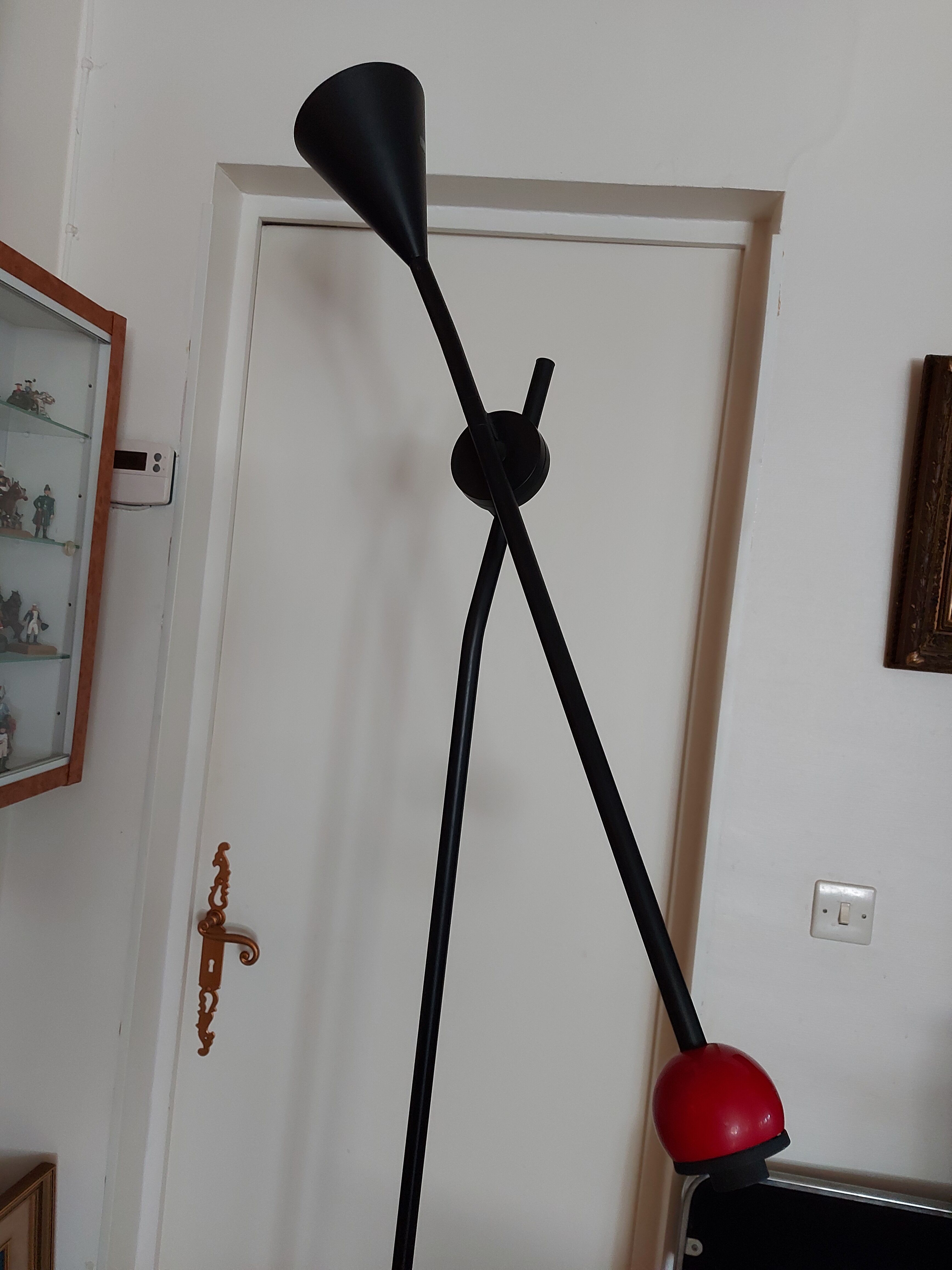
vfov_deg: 71.6
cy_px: 635
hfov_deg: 56.8
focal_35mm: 24
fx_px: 880
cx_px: 476
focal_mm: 5.23
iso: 400
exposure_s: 1/60
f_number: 1.8
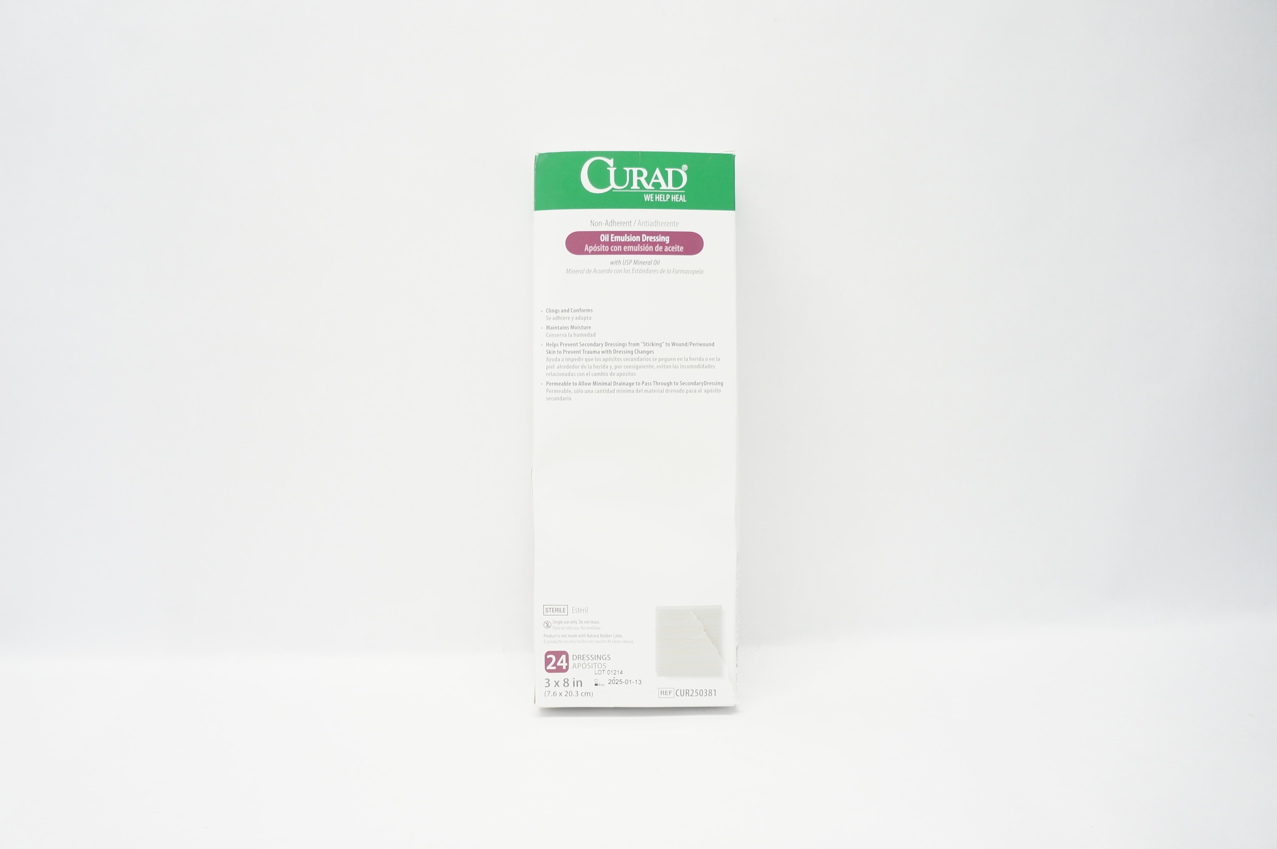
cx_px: 638
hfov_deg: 67.4
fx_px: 957
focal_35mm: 27
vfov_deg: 47.8
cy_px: 424
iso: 400
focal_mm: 18
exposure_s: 1/100
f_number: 3.5
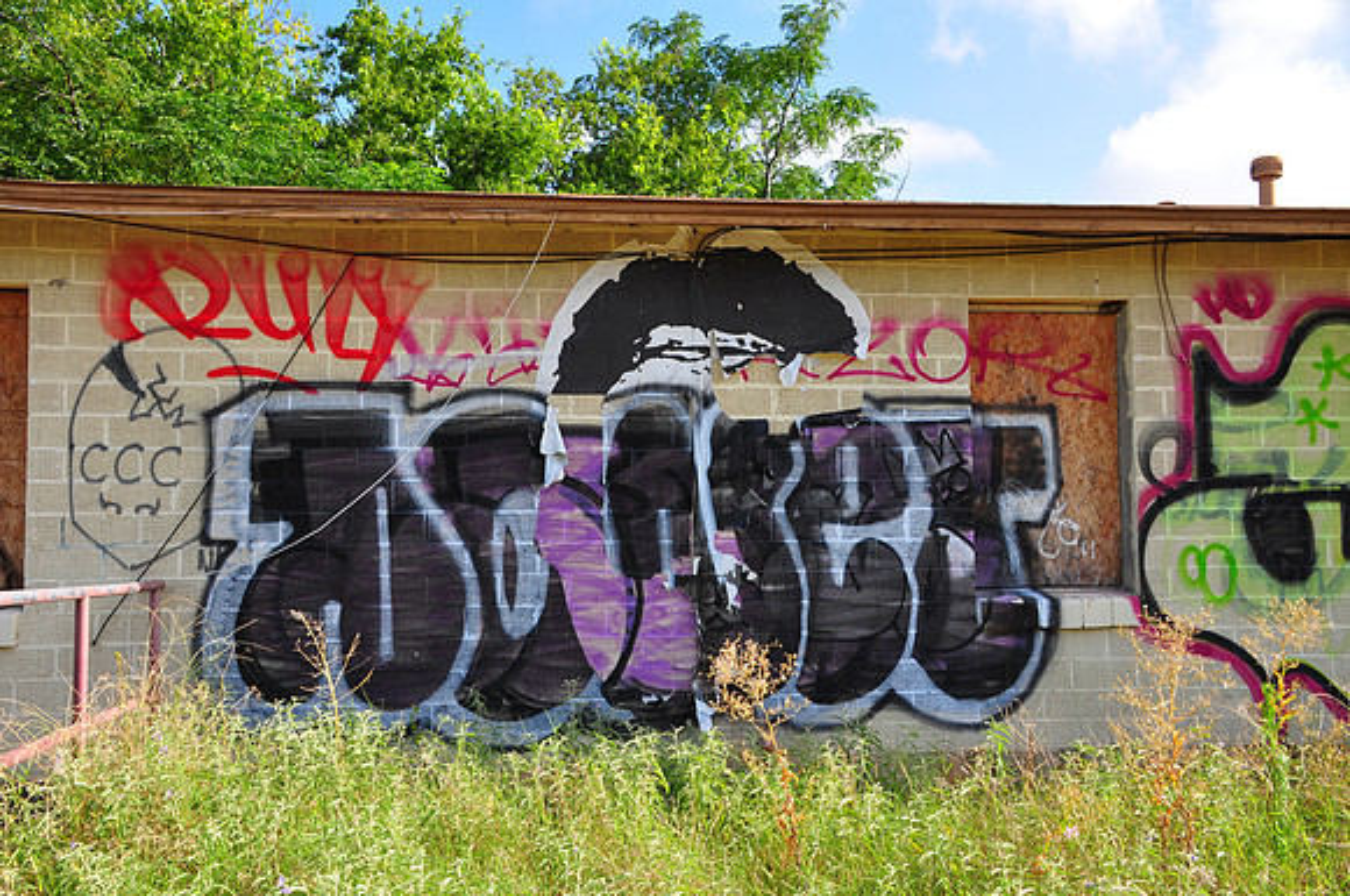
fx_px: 1460
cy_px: 448
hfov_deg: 49.6
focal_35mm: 39
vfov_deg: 34.1
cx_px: 675
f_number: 11
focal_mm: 26
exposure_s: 1/125
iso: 200
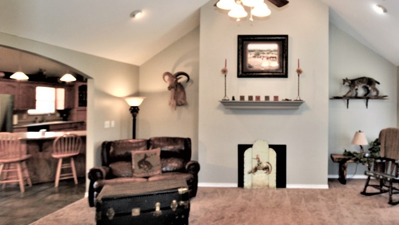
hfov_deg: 75.9
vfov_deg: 49.4
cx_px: 271
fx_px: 243
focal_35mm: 23
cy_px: 96
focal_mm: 10
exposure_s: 1/80
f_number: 3.5
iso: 400
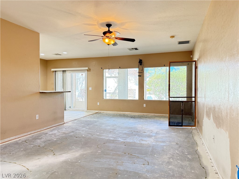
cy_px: 90
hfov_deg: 71.6
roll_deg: -0.5
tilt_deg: -1.2
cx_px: 120
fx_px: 166
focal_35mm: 24
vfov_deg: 56.8
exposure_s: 1/60
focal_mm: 6.76
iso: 400
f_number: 1.78
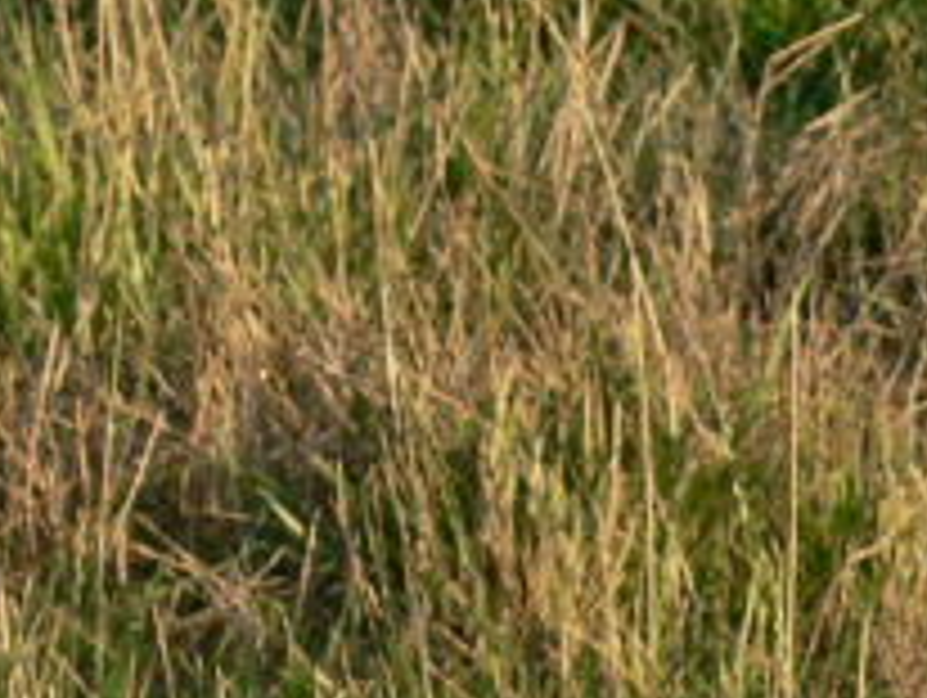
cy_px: -47
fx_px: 8821
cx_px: -576
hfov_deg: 5.9
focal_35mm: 329
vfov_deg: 4.5
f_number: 4
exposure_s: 1/200
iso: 80
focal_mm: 16.2
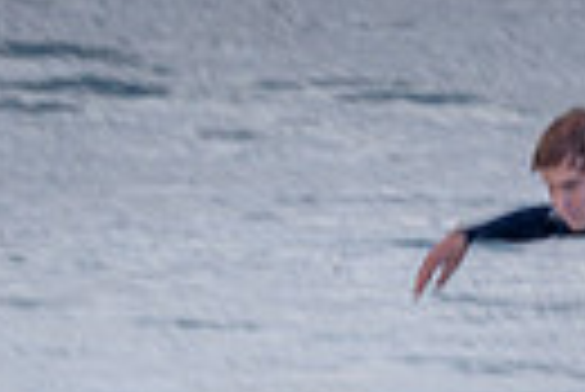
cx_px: 181
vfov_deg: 0.9
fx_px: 24581
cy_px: 494
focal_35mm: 1511
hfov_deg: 1.4
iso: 100
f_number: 11
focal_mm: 200
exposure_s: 1/40
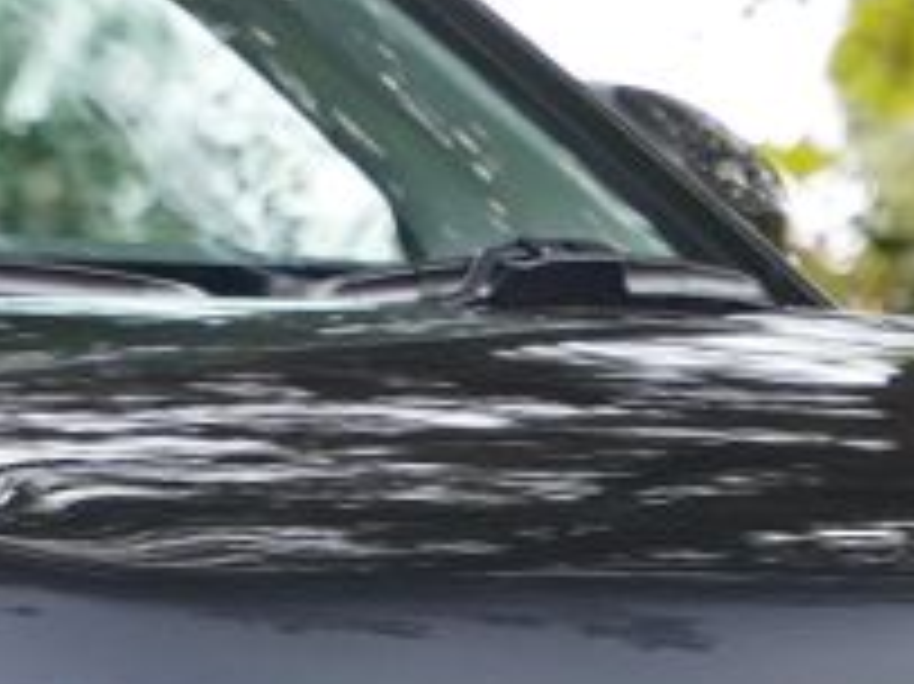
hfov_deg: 3.8
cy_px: 909
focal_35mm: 512
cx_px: -810
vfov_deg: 2.9
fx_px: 13499
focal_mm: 67.6
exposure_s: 1/160
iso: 1000
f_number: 4
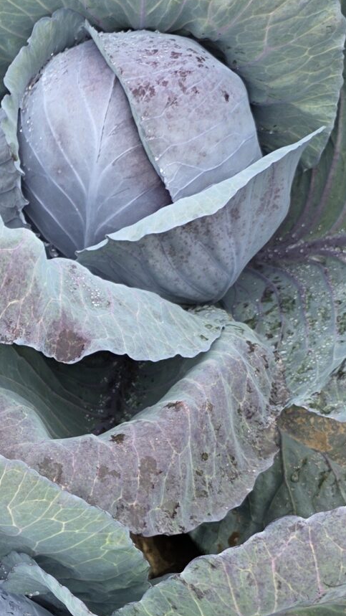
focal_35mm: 70
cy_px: 509
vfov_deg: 29.3
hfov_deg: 16.5
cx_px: -67
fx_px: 1142
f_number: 1.7
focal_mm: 6.3
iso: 32
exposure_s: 1/359
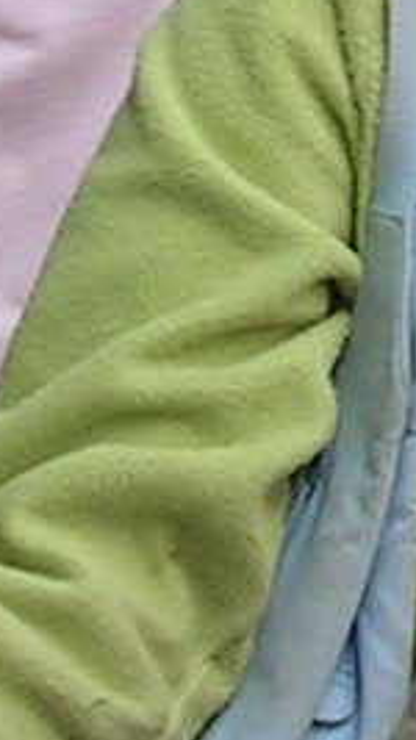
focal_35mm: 352
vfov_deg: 6.1
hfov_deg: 3.4
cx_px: 912
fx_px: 6909
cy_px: -136
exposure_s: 1/60
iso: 50
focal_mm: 6.3
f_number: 3.5
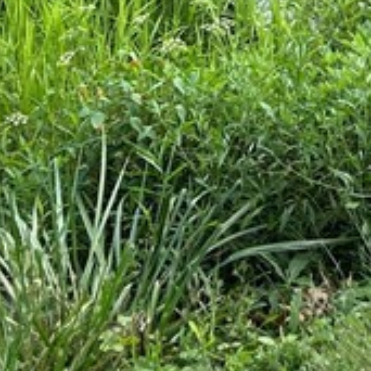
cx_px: 338
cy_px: -306
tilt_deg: -11.3
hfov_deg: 12.5
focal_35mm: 138
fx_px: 1673
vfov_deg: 11.7
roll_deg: +0.4
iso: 50
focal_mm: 5.7
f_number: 1.5
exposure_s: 1/628
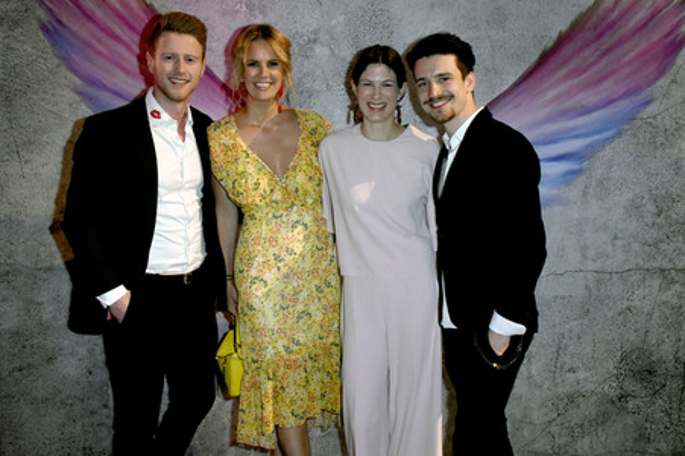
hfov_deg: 53.2
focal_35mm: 36
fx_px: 684
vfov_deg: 36.8
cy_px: 228
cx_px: 342
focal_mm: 24
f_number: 6.3
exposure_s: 1/100
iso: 3200
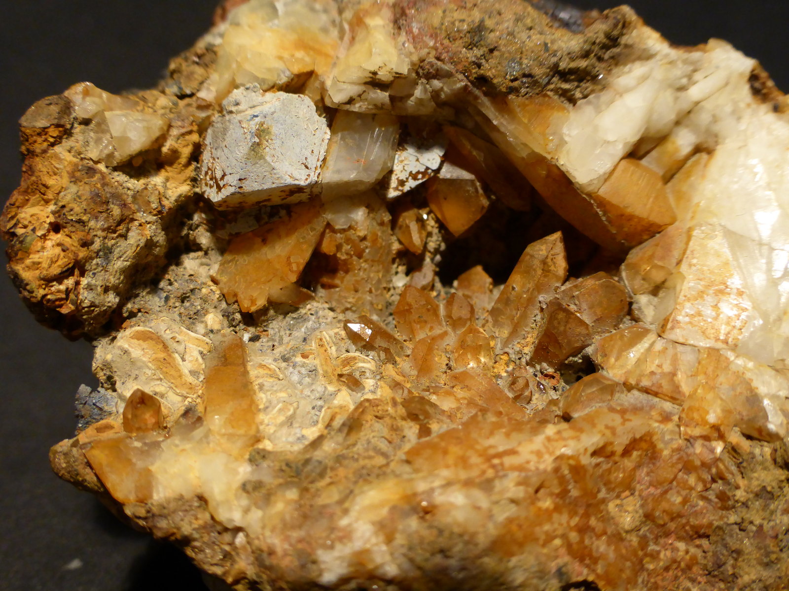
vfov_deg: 36.0
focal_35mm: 40
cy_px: 296
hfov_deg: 46.8
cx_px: 394
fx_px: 912
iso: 400
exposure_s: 1/40
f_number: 3.9
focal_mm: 6.9
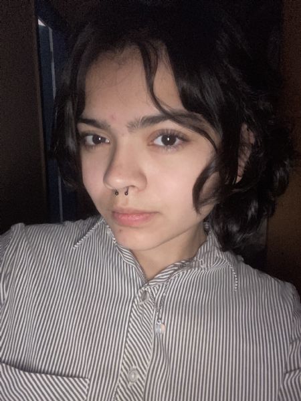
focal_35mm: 30
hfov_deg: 46.8
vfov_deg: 60.0
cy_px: 200
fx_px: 348
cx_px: 150
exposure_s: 1/16
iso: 250
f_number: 2.2
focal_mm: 2.71
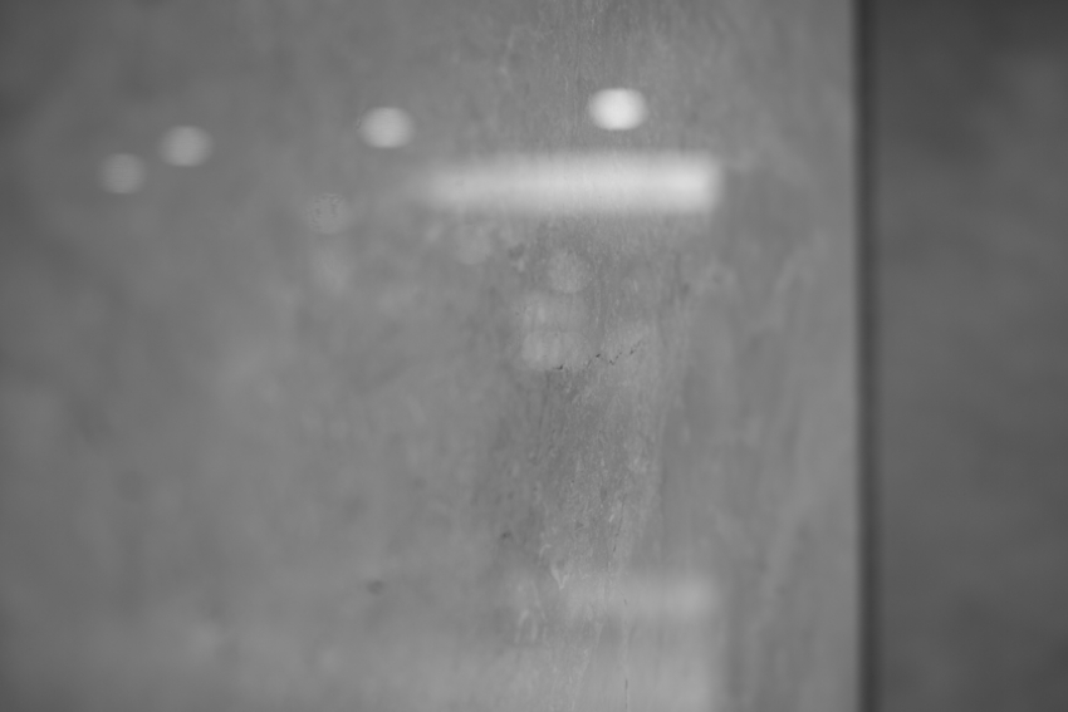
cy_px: 356
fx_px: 1335
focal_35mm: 45
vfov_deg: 29.9
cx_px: 534
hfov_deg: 43.6
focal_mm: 30
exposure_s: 1/60
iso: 200
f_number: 3.2
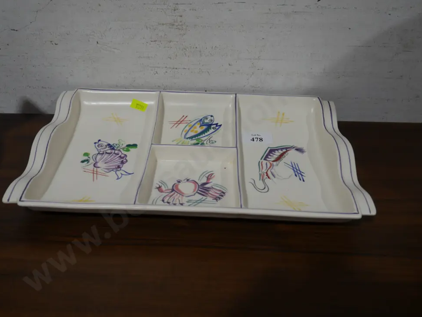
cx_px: 205
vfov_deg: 37.8
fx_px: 464
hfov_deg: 48.9
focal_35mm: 38
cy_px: 153
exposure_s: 1/125
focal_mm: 18
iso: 200
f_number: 4
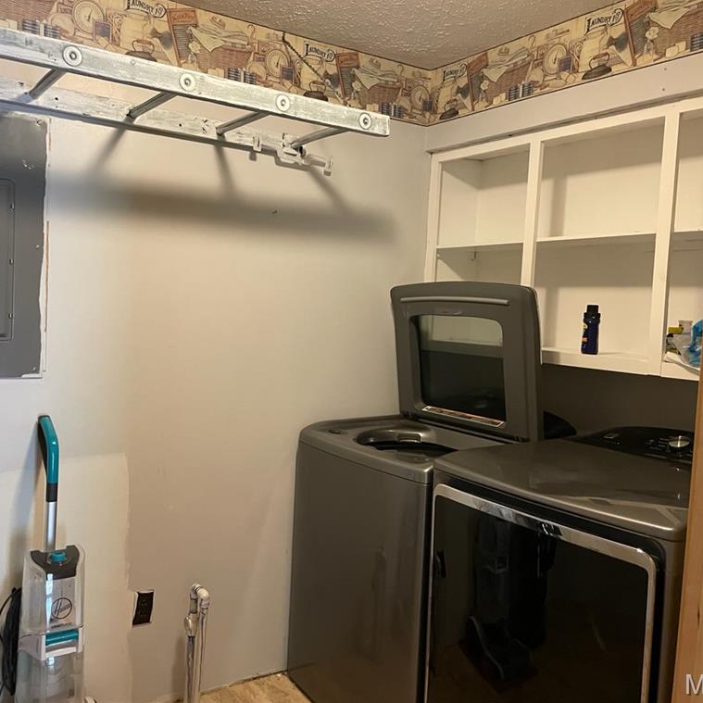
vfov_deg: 52.5
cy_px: 348
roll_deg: -2.1
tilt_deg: -3.8
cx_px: 304
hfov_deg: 52.4
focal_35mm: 31
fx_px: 712
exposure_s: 1/40
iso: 400
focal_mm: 4.2
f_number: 1.6
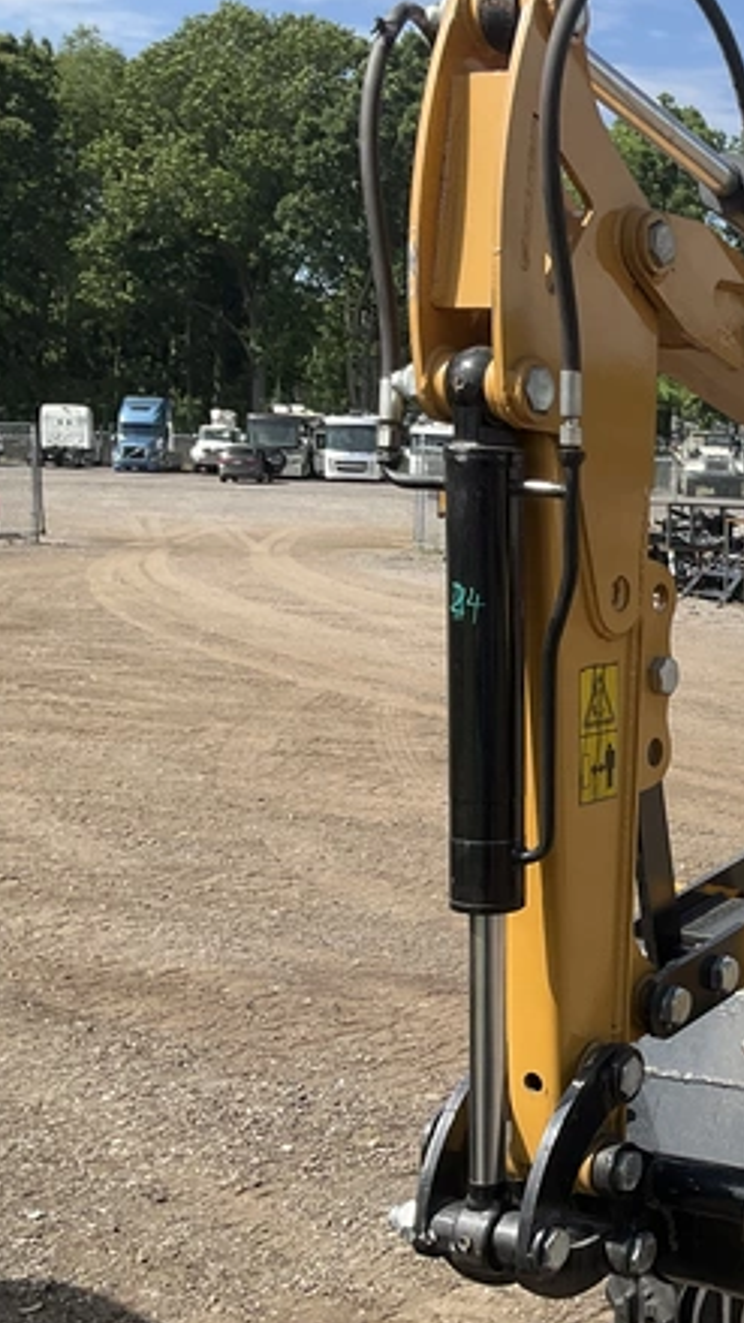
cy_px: 794
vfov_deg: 38.3
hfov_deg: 20.3
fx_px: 1894
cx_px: 967
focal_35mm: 54
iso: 25
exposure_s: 1/1451
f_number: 1.8
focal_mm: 3
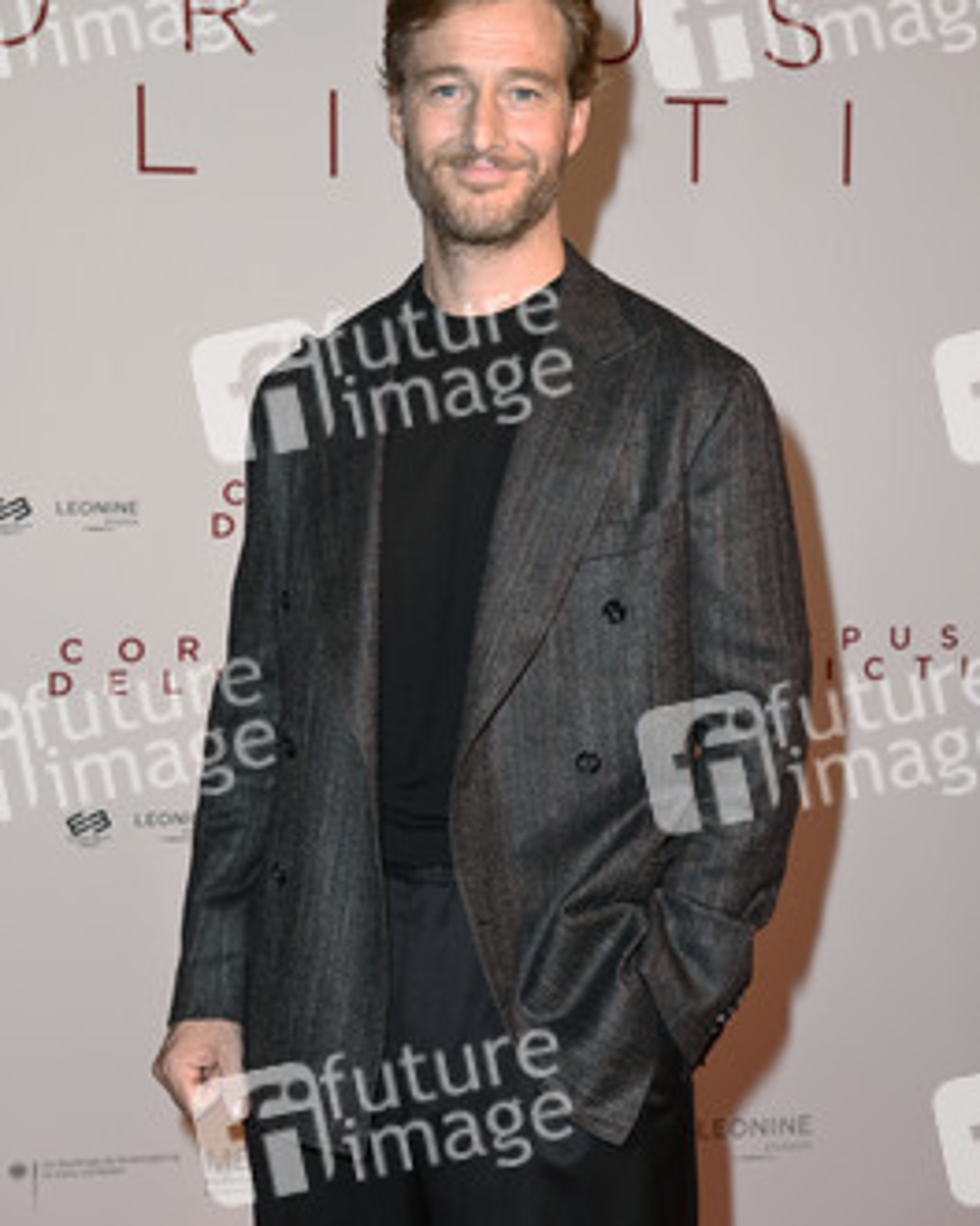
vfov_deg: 28.7
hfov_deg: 23.1
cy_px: 561
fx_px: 2393
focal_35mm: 66
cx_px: 490
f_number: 6.3
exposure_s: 1/200
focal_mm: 58
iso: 500
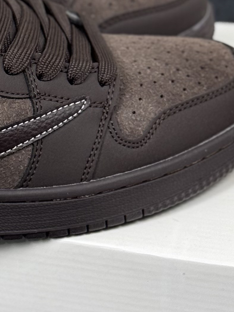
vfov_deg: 10.7
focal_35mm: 184
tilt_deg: -28.3
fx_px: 1658
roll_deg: +4.1
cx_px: -73
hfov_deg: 8.0
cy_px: 63
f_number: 1.78
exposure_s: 1/100
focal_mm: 6.76
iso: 64
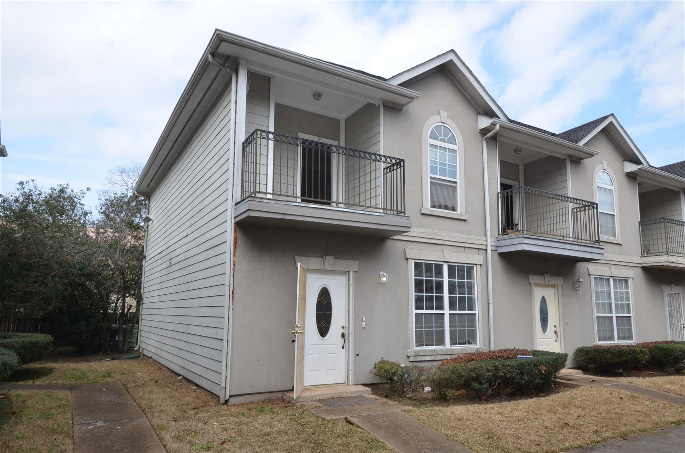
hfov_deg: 73.9
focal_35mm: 24
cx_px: 342
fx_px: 456
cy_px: 226
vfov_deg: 52.9
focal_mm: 16
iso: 640
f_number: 11
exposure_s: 1/500
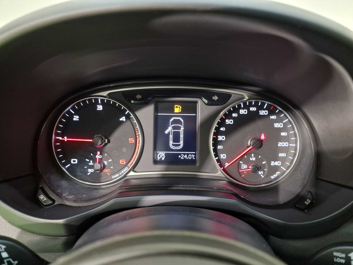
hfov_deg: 73.9
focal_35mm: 23
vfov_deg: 58.9
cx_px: 176
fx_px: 235
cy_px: 132
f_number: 1.8
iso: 500
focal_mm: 6.4
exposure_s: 1/20
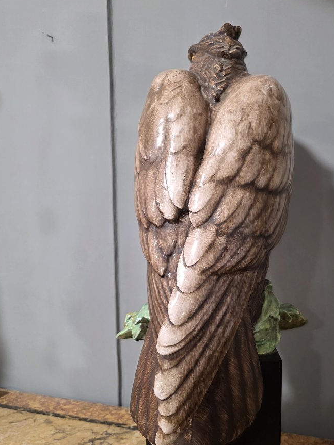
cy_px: 269
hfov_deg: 43.5
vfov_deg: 56.4
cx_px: 226
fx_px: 412
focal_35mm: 32
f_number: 1.7
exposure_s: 1/100
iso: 400
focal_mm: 6.3
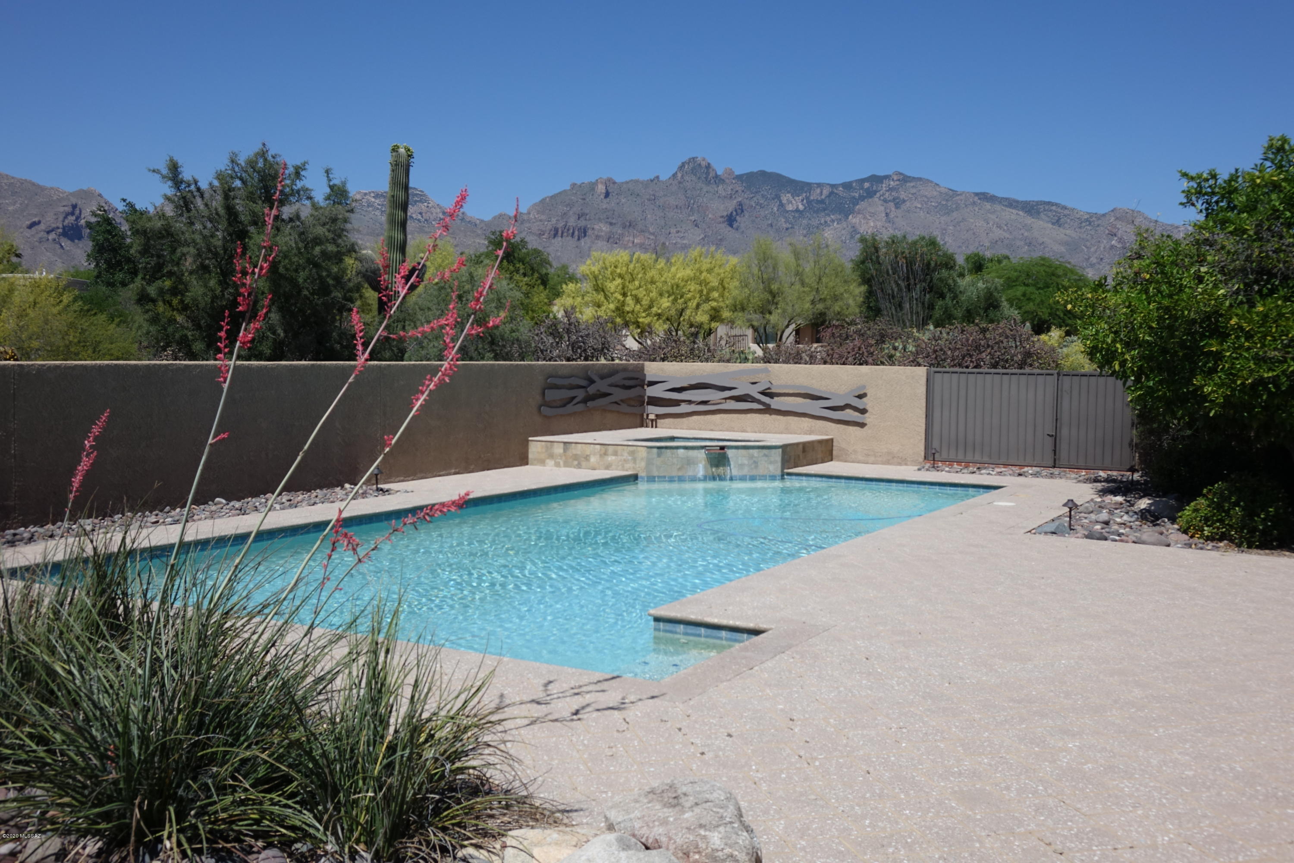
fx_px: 1222
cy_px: 432
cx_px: 647
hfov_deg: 55.8
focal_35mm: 34
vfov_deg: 38.9
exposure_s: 1/800
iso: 125
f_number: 5.6
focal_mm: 12.56
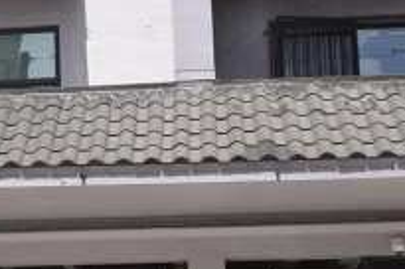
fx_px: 1516
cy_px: 64
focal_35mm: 135
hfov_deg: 14.6
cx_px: -117
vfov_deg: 10.1
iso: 200
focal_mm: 23
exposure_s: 1/400
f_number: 10
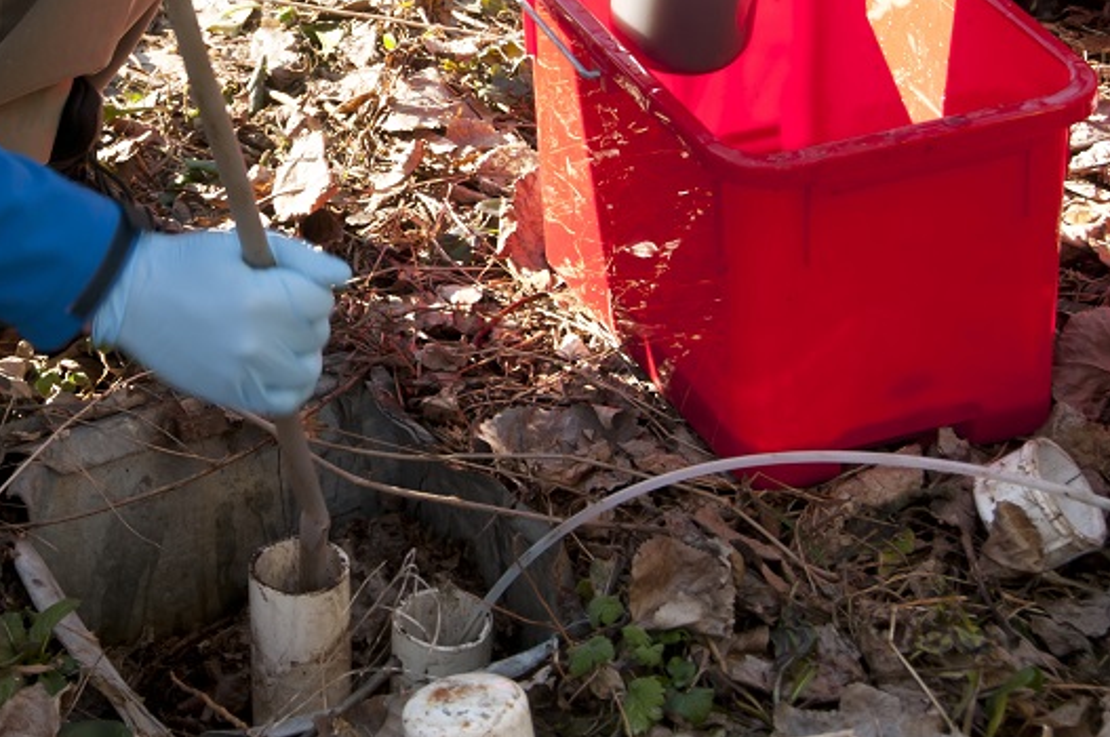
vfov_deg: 9.2
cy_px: 74
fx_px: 4558
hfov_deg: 13.8
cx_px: 234
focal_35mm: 148
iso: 200
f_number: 8
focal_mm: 52
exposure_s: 1/80
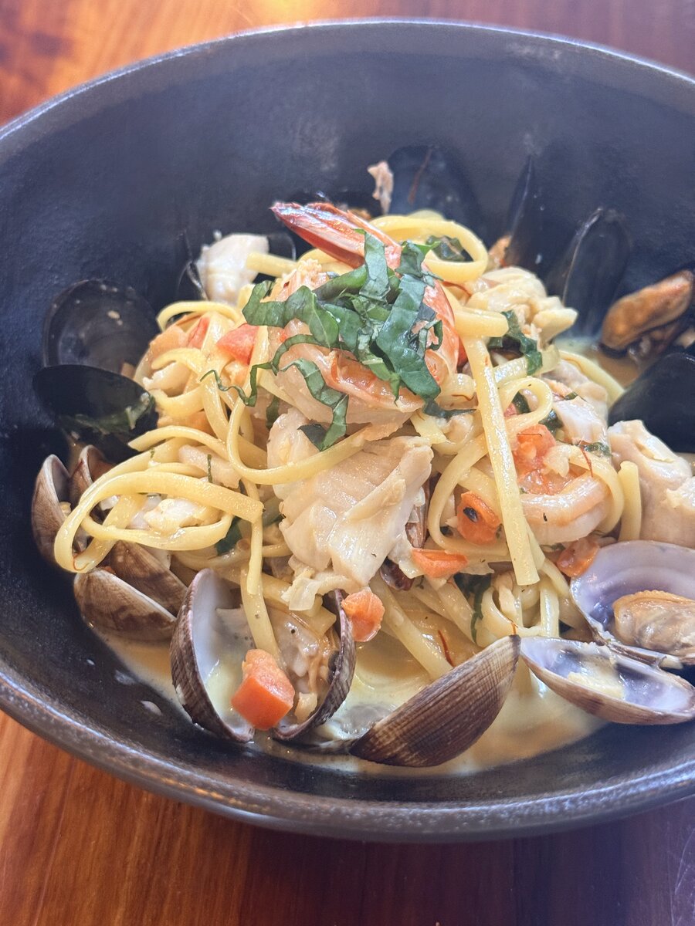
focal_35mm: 48
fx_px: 1285
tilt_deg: -48.3
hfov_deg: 30.3
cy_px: 463
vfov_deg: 39.7
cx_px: 348
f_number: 1.78
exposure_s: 1/60
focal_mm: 6.76
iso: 160
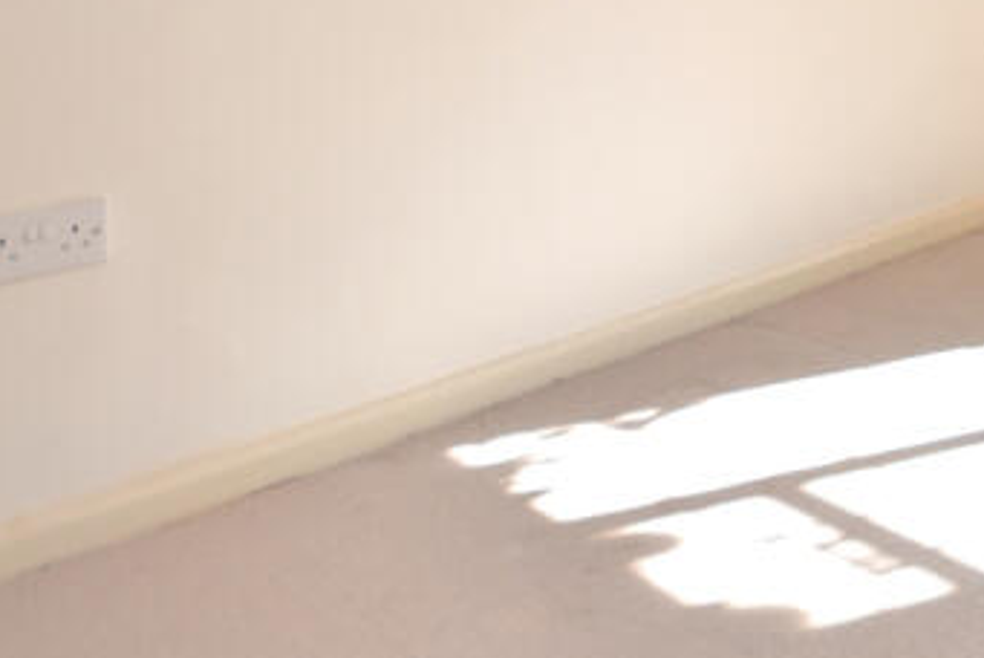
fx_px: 1231
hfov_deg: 34.5
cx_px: 1192
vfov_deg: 26.2
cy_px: -160
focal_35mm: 45
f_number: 4.5
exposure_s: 1/160
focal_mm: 10
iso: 100
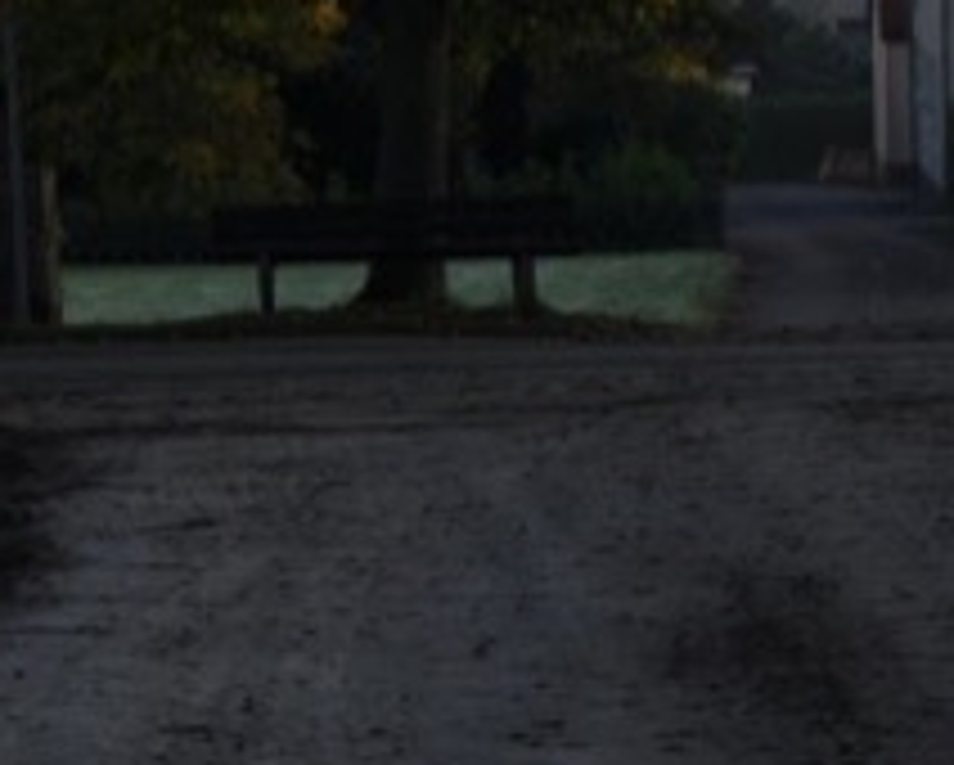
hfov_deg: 7.8
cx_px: -837
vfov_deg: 6.5
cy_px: 7
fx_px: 6748
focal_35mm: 239
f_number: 9
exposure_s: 1/200
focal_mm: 45
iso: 200
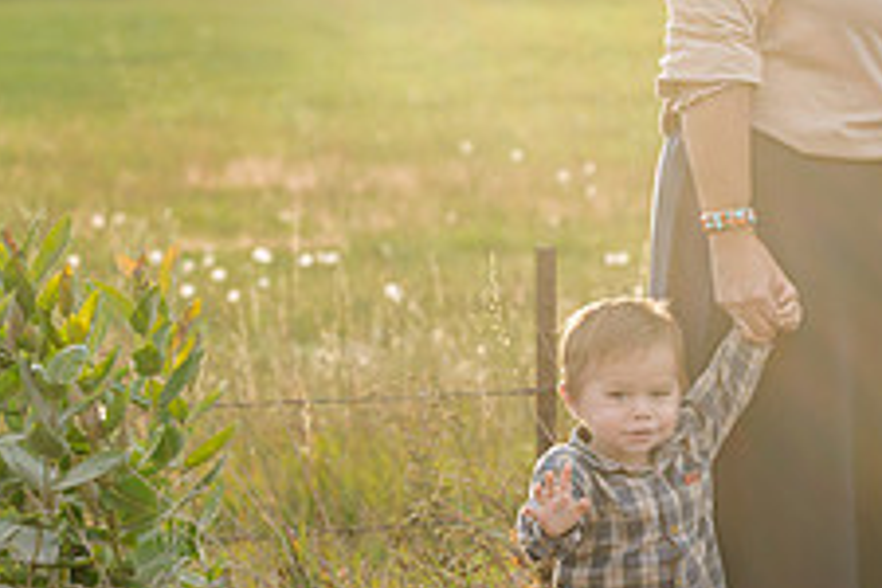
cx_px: 855
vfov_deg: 4.8
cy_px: 182
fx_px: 7080
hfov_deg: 7.1
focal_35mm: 289
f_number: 5.6
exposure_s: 1/200
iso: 640
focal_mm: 112
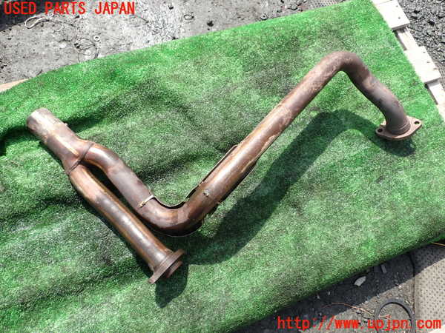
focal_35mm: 30
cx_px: 222
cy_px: 166
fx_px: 386
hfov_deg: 60.0
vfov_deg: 46.8
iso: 100
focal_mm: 5.4
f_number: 3.2
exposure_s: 1/400
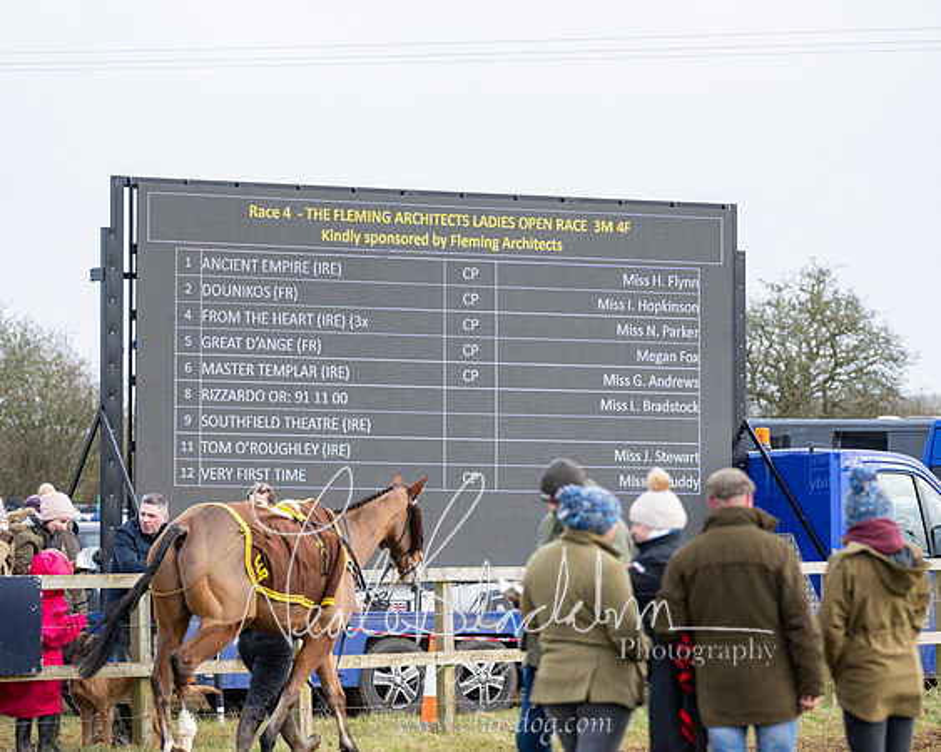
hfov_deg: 8.6
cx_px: 520
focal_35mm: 225
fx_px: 6271
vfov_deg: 6.9
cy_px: 376
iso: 800
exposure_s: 1/1250
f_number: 5
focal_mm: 200
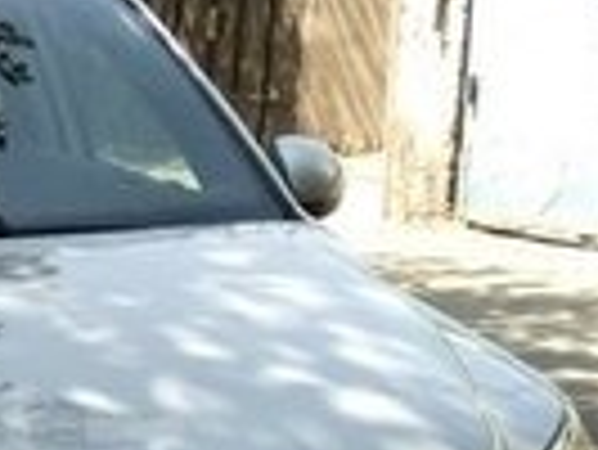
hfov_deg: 17.2
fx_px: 1798
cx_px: -274
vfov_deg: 14.0
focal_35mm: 104
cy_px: 484
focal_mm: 3.57
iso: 100
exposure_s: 1/367
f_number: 2
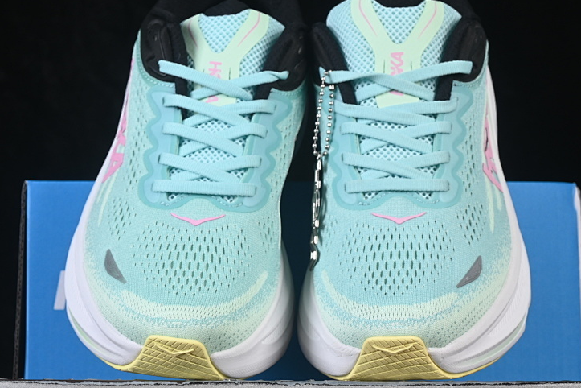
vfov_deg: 12.2
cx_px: 305
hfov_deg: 18.3
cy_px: 202
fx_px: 1807
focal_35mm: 112
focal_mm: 50
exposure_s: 1/80
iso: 160
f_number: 8
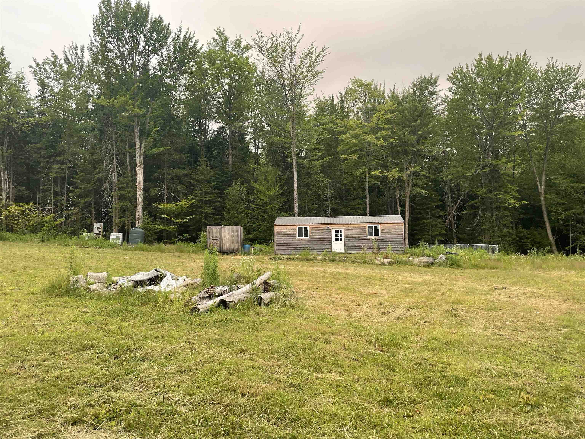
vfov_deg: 53.1
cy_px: 220
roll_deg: +1.3
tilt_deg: +4.7
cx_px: 292
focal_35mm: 26
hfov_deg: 67.3
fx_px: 439
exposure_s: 1/764
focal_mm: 4.2
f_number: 1.6
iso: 32
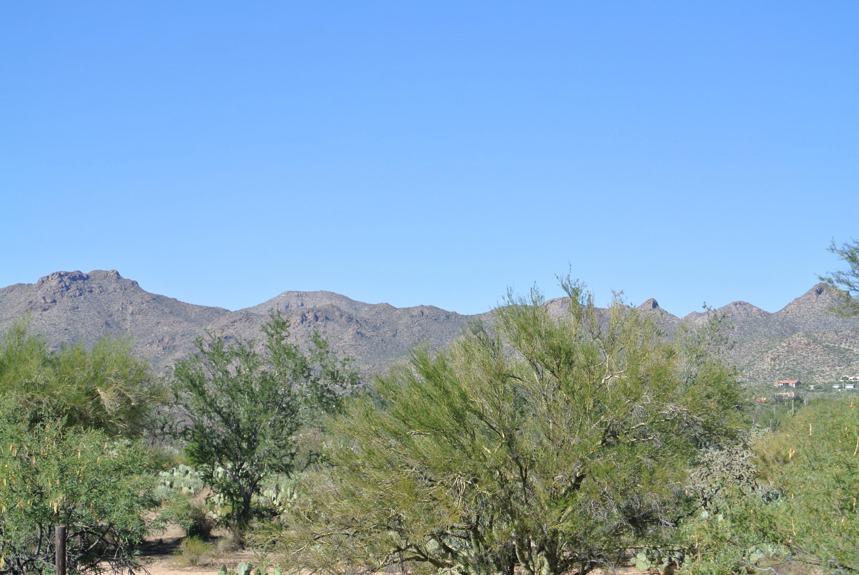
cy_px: 288
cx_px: 430
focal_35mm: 81
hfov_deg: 25.0
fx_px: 1935
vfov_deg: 16.9
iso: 100
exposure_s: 1/400
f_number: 5.6
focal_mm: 30
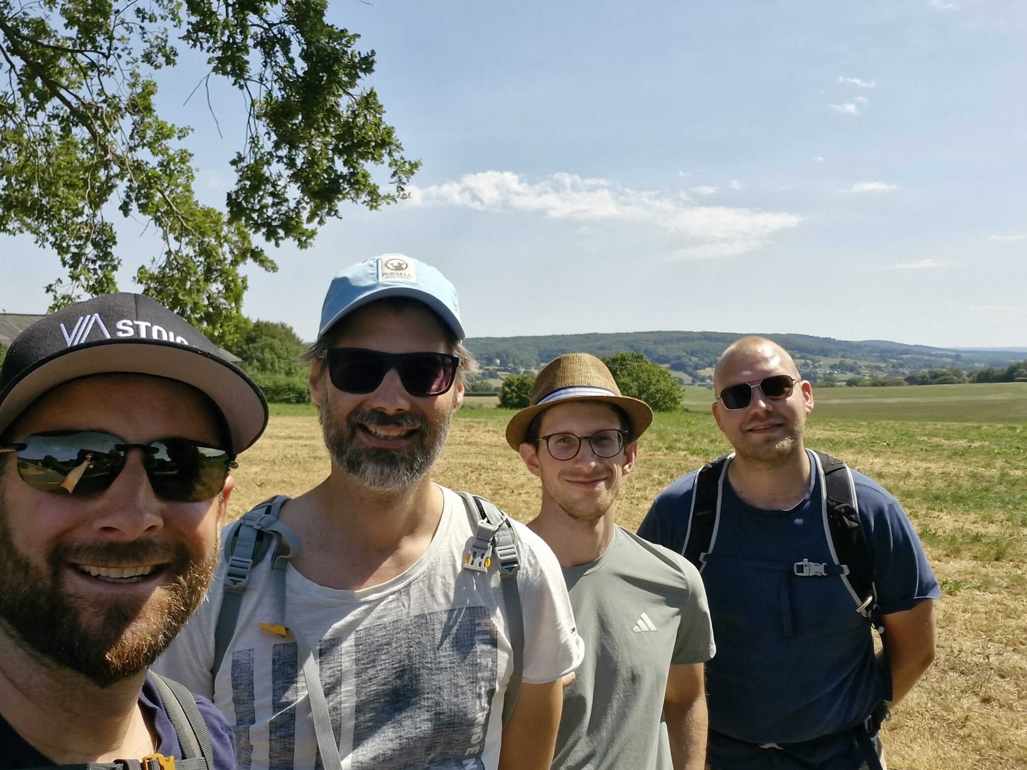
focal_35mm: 31
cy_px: 405
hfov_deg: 57.9
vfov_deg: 45.4
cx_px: 412
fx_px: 920
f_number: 2.4
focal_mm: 3.21
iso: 50
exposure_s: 1/1444
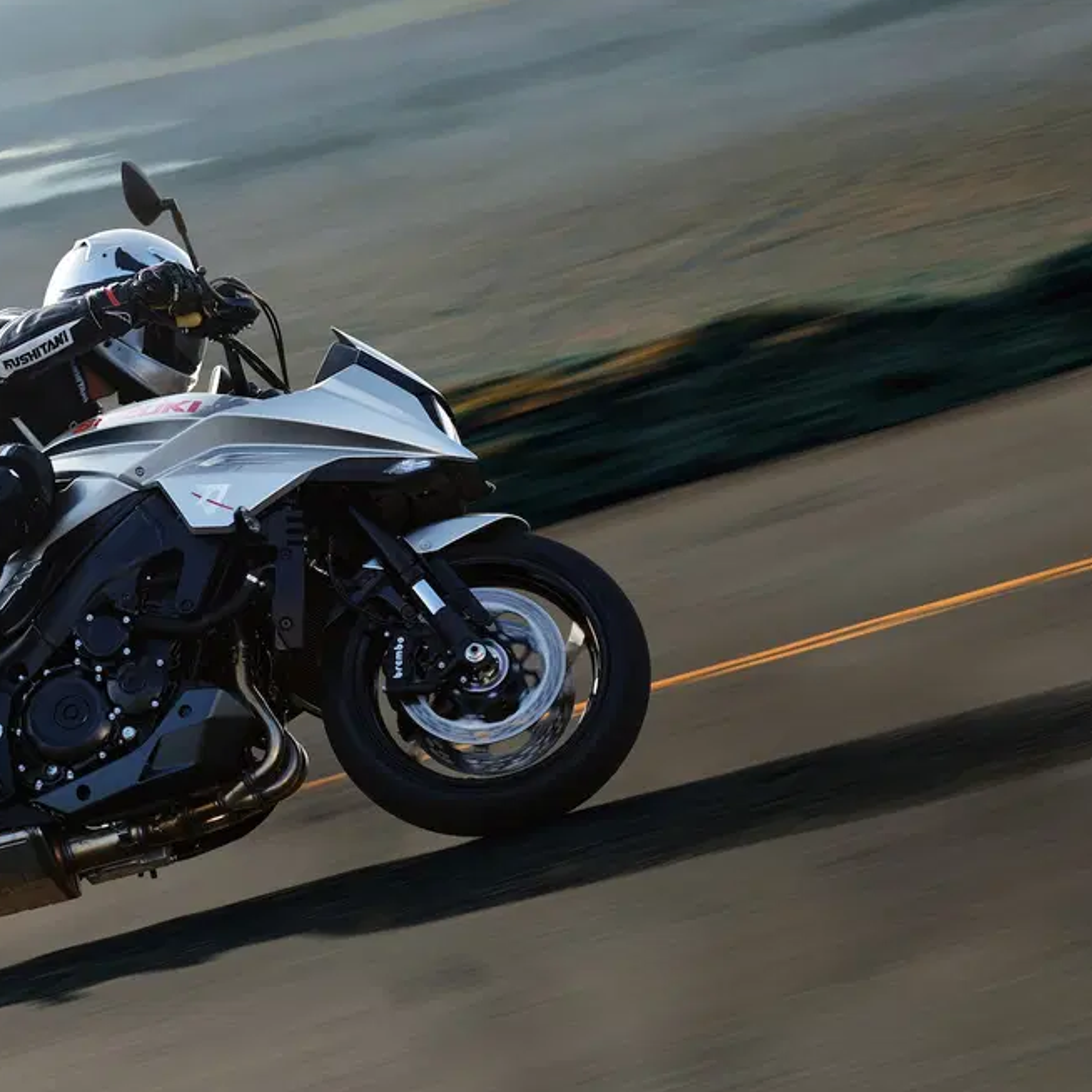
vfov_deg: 11.2
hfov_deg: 11.1
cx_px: 135
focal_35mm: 156
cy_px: 626
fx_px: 5568
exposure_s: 1/125
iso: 125
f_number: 8
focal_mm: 100
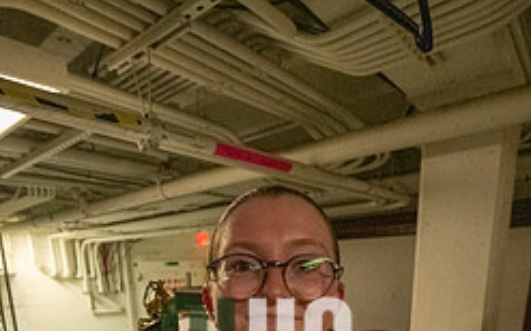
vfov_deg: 39.6
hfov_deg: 70.4
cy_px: 357
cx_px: 256
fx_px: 376
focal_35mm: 26
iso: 12800
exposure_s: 1/500
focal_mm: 14
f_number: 4
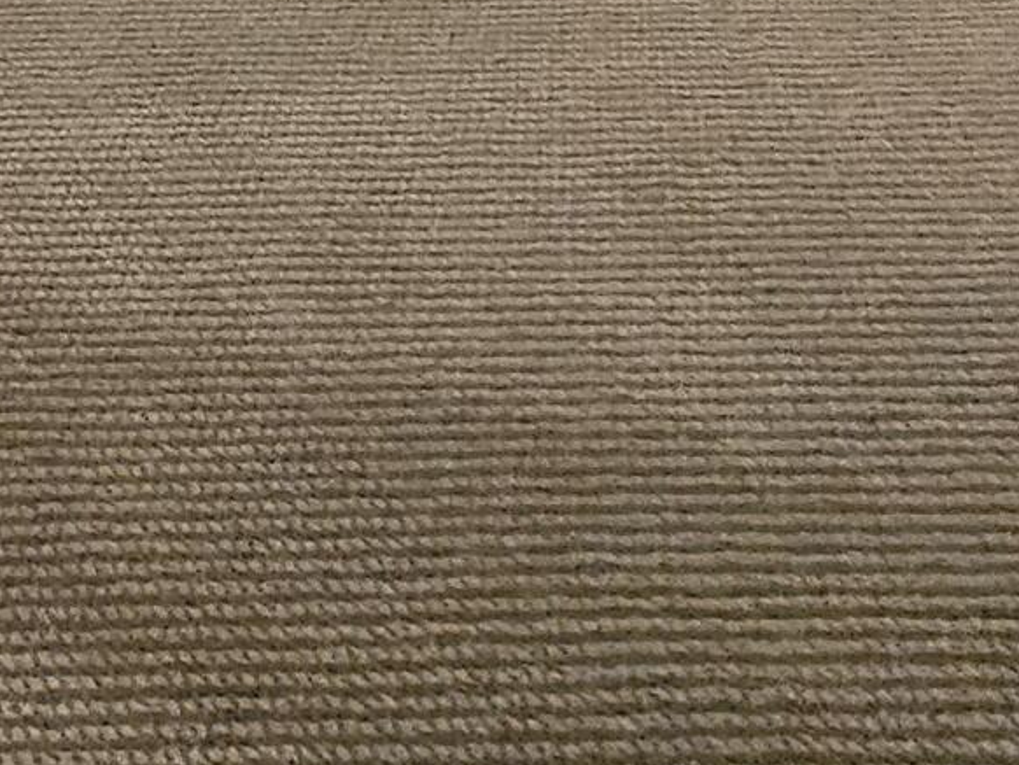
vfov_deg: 15.5
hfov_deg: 21.9
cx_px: -665
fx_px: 1973
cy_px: -914
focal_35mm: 67
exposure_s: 1/24
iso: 800
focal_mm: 2.2
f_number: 2.2
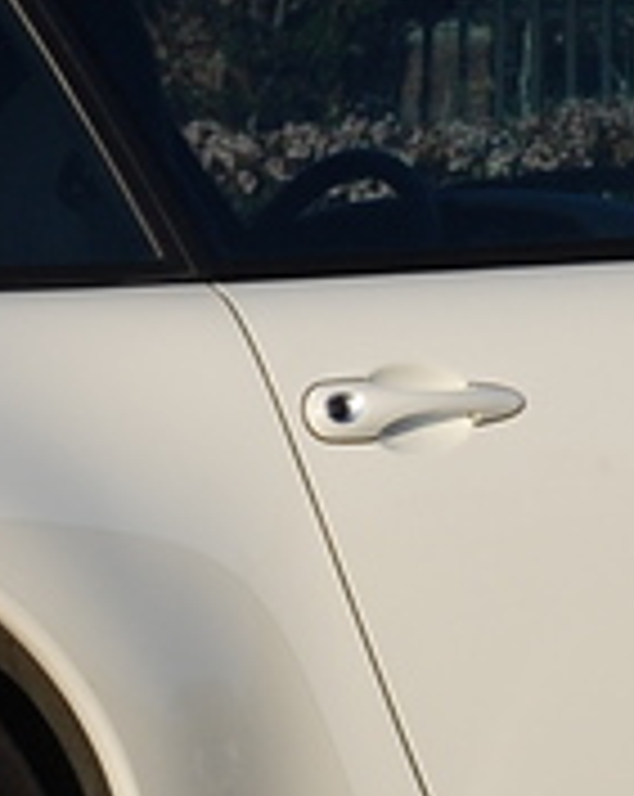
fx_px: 8624
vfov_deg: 5.3
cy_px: 29
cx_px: 94
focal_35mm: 367
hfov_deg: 4.2
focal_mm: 45
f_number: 9
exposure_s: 1/320
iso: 200
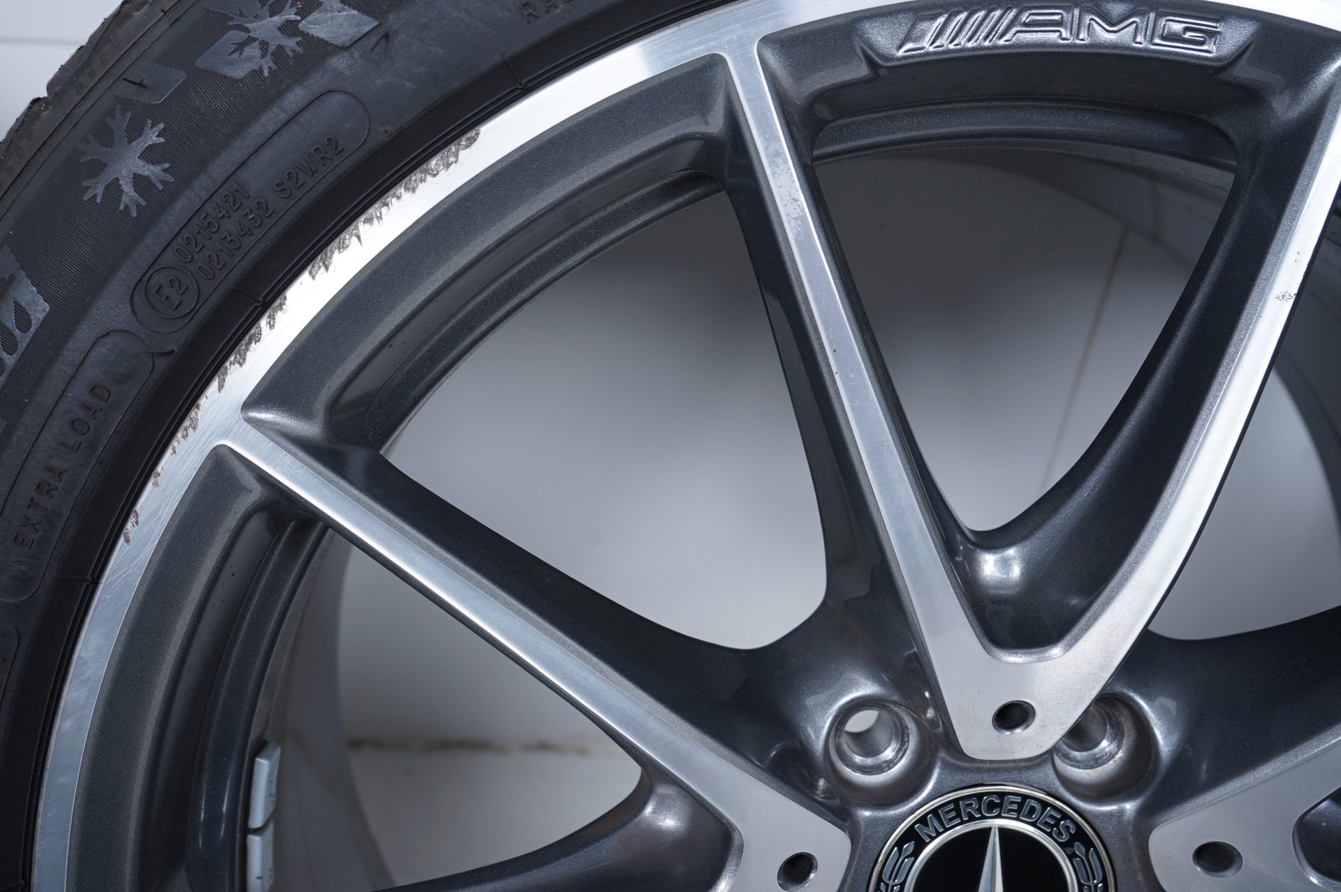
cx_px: 670
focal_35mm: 34
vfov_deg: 38.8
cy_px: 446
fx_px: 1265
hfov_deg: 55.8
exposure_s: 1/100
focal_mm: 34
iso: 250
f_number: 7.1
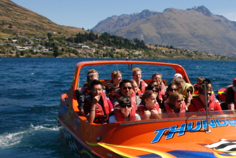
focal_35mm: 58
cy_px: 133
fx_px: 381
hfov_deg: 32.7
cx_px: 214
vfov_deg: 23.0
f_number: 7.1
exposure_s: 1/200
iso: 100
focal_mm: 18
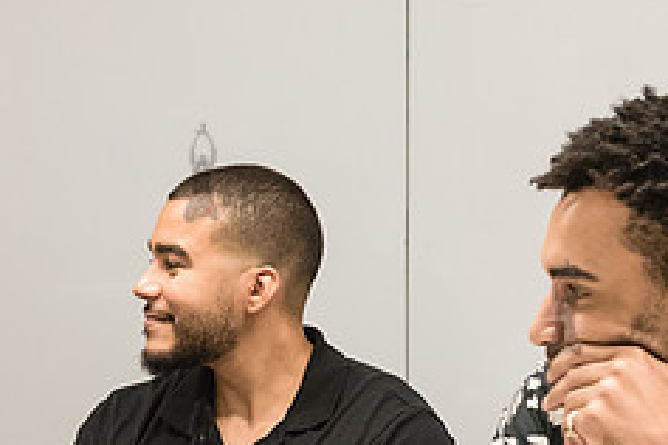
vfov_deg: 11.1
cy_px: 348
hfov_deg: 16.6
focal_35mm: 123
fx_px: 2282
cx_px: 176
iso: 2500
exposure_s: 1/250
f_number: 4.5
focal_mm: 40
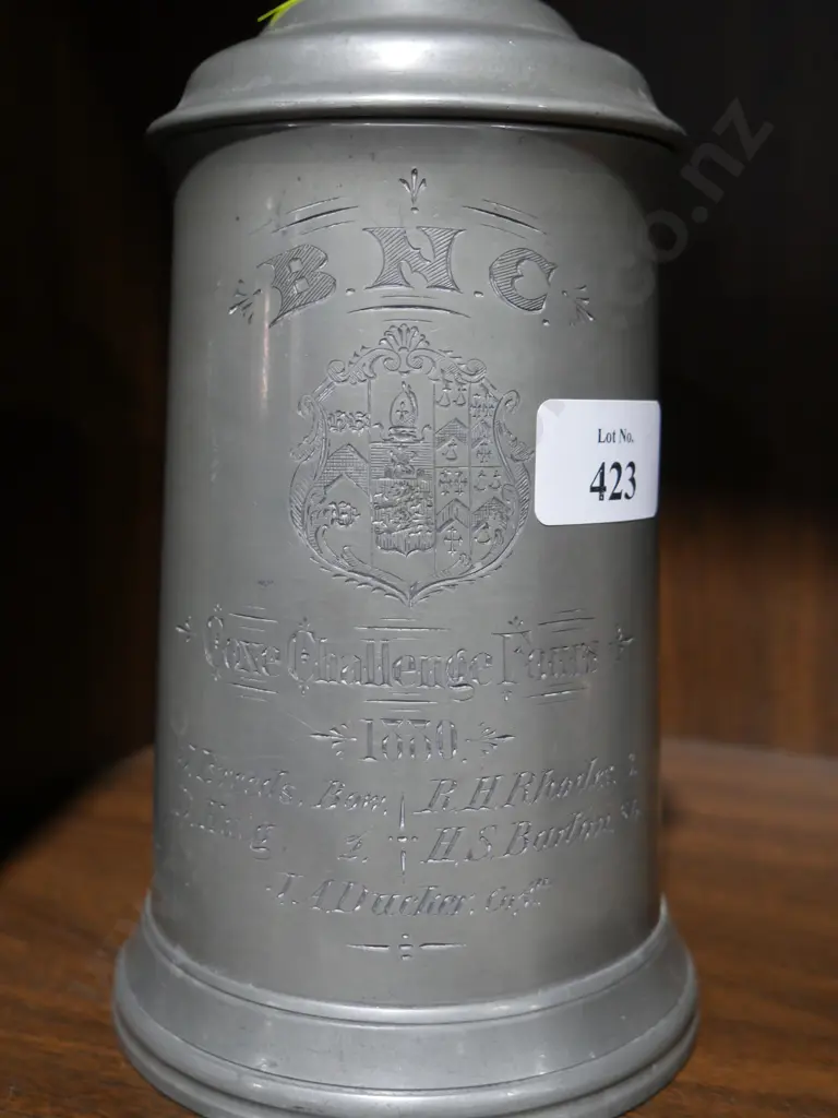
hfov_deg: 34.3
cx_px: 419
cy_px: 559
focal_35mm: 42
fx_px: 1356
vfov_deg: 44.8
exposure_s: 1/60
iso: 1250
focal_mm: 21
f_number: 4.6
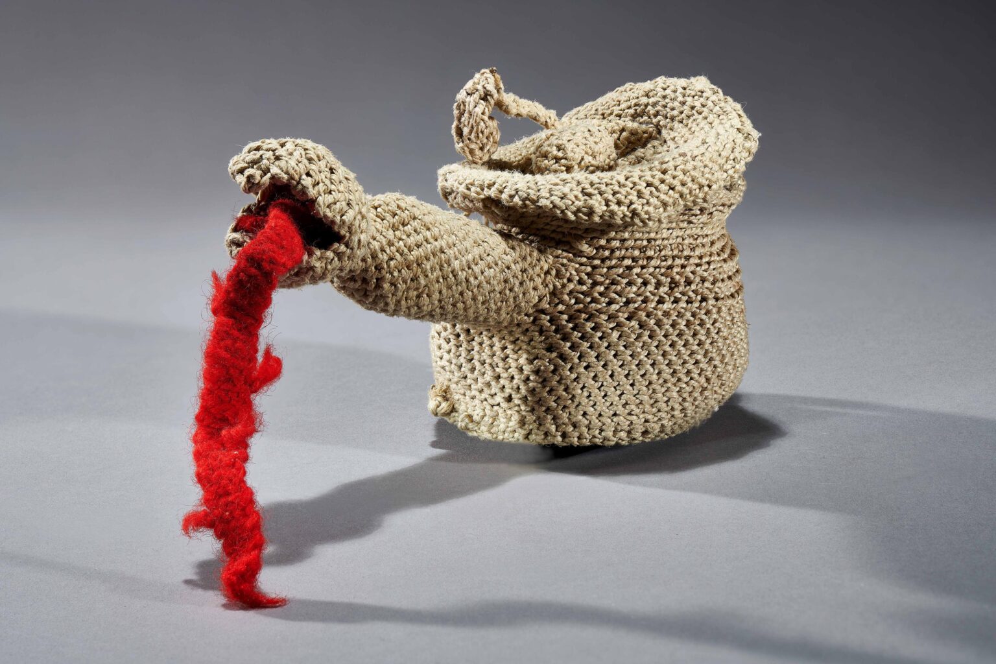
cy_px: 332
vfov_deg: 16.1
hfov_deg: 23.9
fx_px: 2351
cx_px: 498
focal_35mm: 85
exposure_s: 1/125
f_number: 13
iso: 50
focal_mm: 85
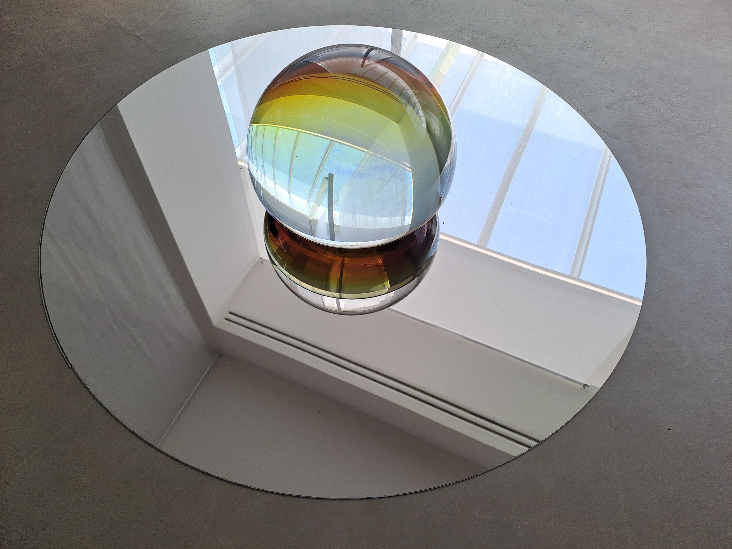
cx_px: 366
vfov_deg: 54.9
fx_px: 529
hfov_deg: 69.4
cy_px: 274
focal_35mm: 25
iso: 32
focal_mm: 4.65
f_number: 1.8
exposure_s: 1/241
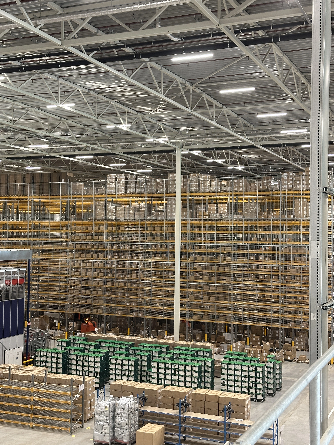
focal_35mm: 48
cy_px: 222
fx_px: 618
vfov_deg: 39.7
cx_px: 167
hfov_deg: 30.3
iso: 250
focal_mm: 6.86
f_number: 1.78
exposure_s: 1/60
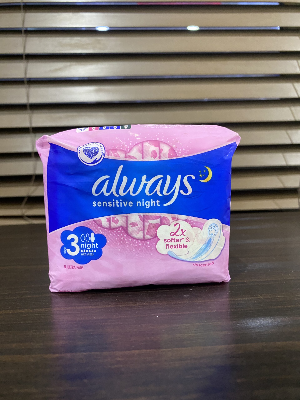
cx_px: 150
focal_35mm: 26
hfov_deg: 53.1
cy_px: 200
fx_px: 300
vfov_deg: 67.3
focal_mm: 4.25
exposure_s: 1/50
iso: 200
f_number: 1.8
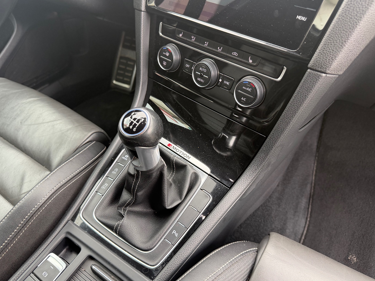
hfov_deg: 69.4
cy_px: 144
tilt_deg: -45.9
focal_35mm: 25
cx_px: 180
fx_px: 271
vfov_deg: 54.9
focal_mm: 6.76
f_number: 1.78
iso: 200
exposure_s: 1/73
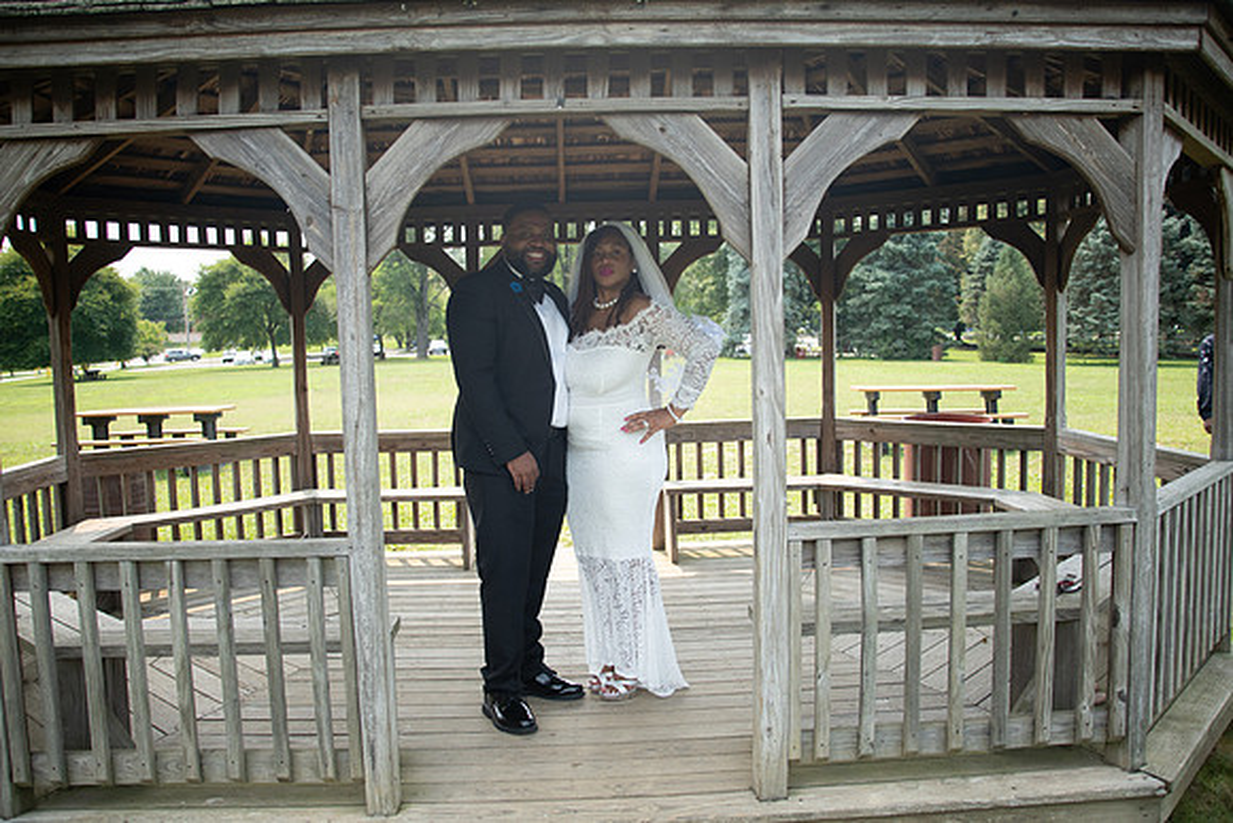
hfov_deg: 63.6
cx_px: 616
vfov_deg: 45.0
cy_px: 412
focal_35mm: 29
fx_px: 993
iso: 800
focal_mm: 28
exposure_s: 1/1600
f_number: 3.7
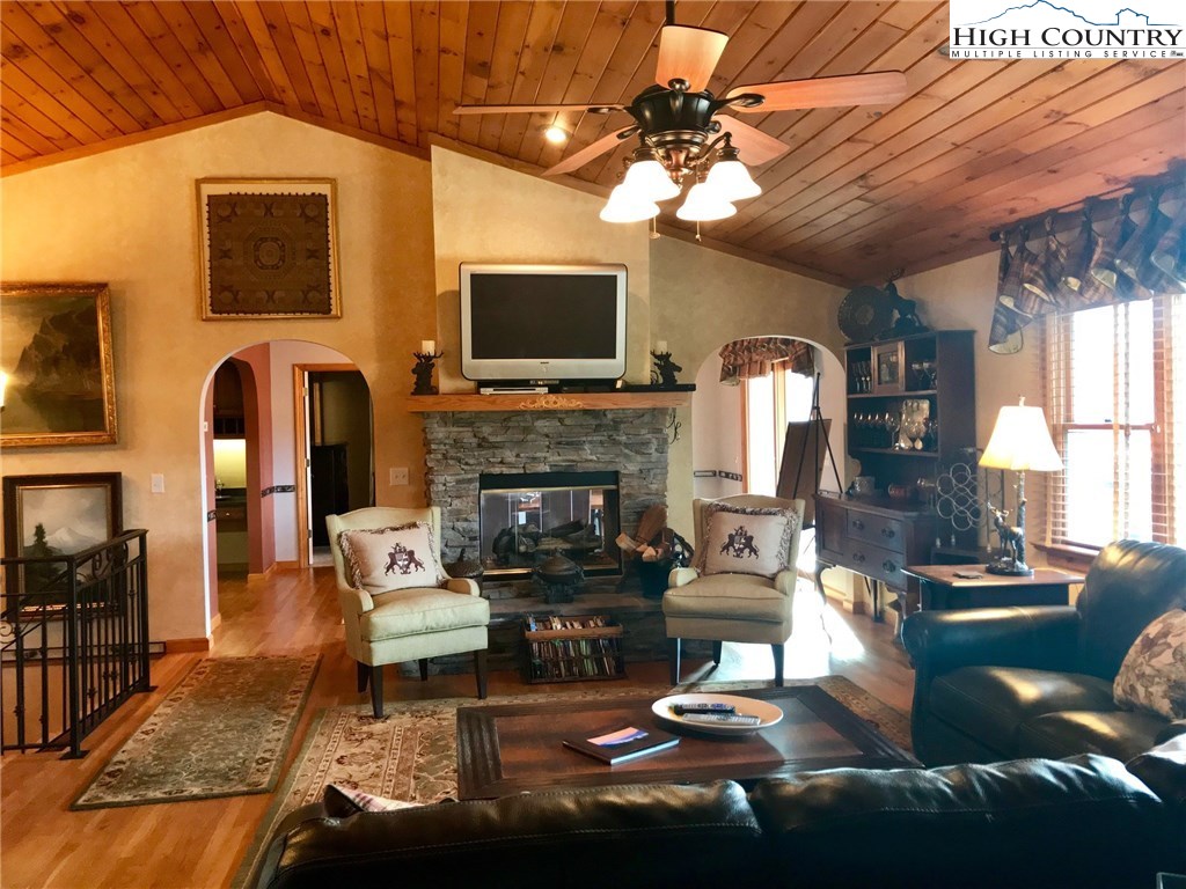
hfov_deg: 63.4
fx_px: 959
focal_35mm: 28
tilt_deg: -1.2
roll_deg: +0.9
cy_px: 444
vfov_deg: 49.7
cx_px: 593
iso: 100
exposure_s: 1/30
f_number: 1.8
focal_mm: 3.99
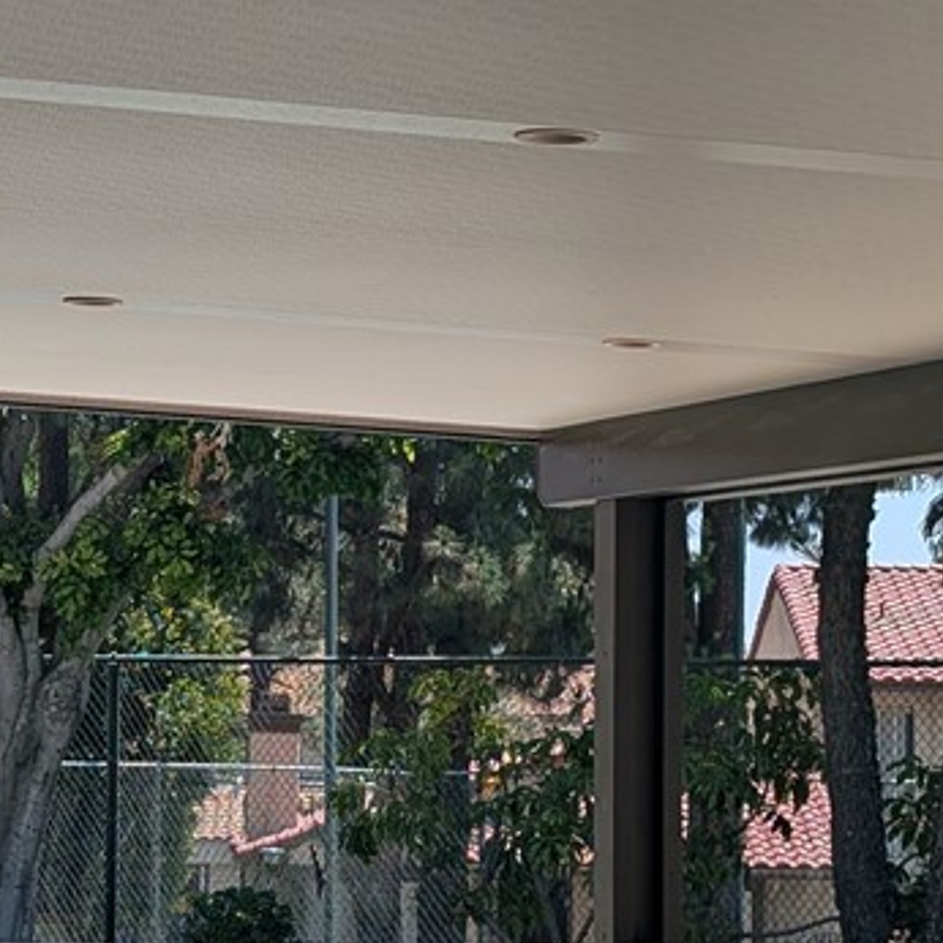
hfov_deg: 13.5
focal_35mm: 128
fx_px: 3945
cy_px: 433
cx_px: 140
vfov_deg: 13.6
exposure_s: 1/1019
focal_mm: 6.9
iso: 21
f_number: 1.68
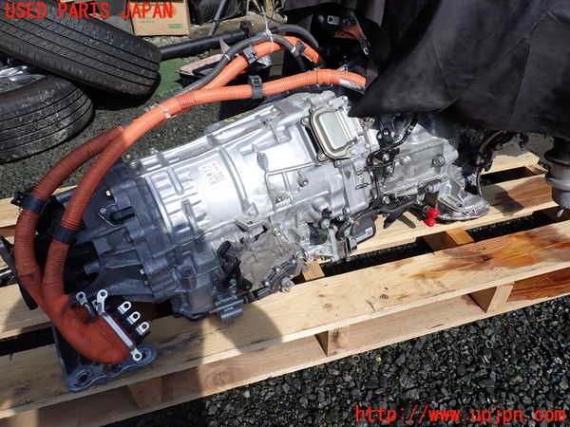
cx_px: 285
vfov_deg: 54.9
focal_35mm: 25
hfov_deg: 69.4
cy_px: 214
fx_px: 412
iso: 100
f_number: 8
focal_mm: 4.5
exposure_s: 1/160
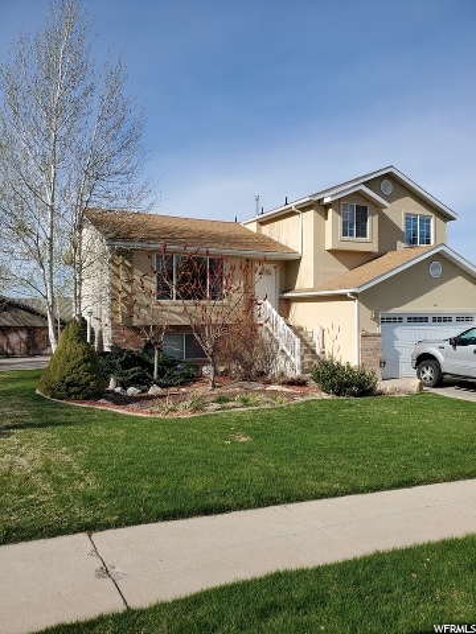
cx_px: 238
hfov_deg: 53.1
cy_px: 317
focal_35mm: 26
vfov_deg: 67.3
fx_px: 477
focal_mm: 4.3
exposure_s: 1/1617
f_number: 2.4
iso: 50
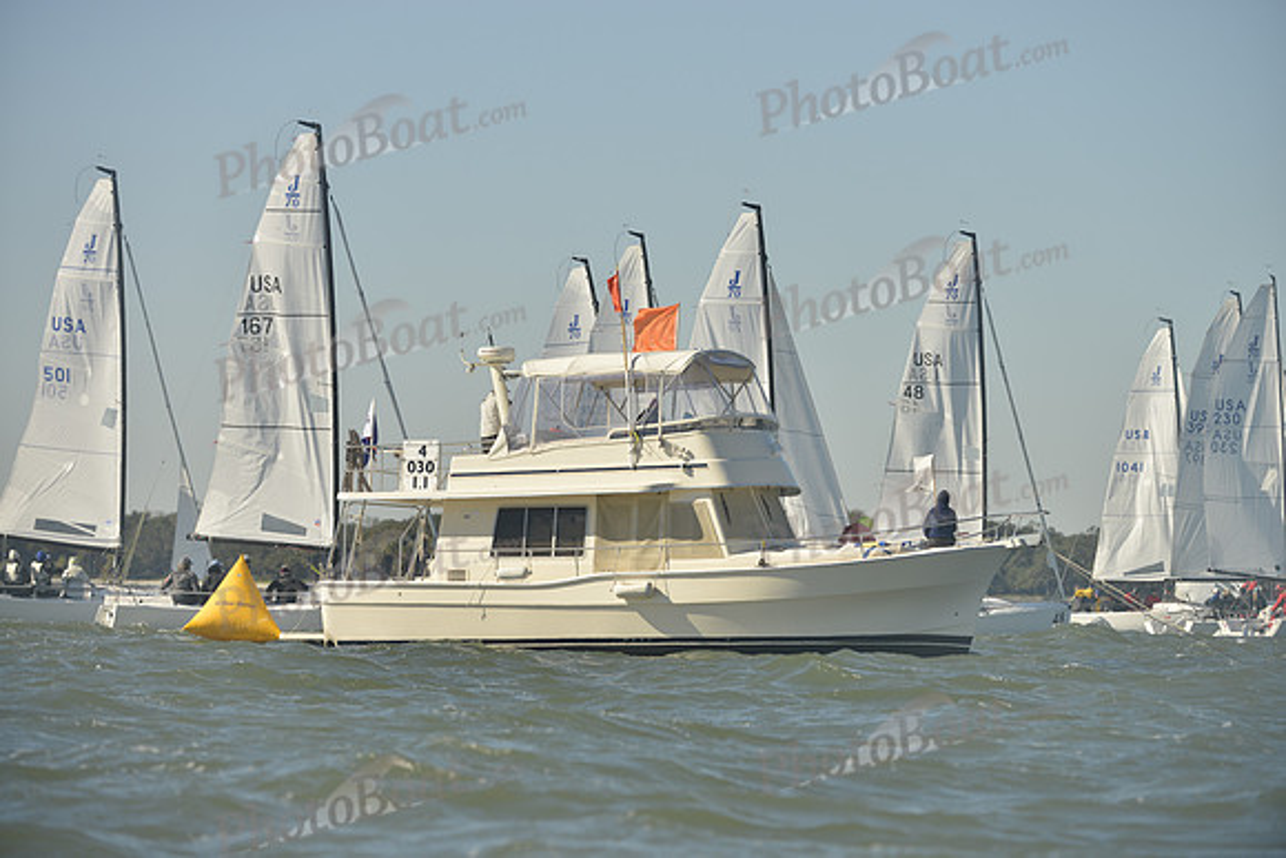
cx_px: 643
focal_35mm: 200
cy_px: 429
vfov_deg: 6.9
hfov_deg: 10.3
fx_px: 7146
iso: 200
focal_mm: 200
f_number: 4.5
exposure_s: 1/1600
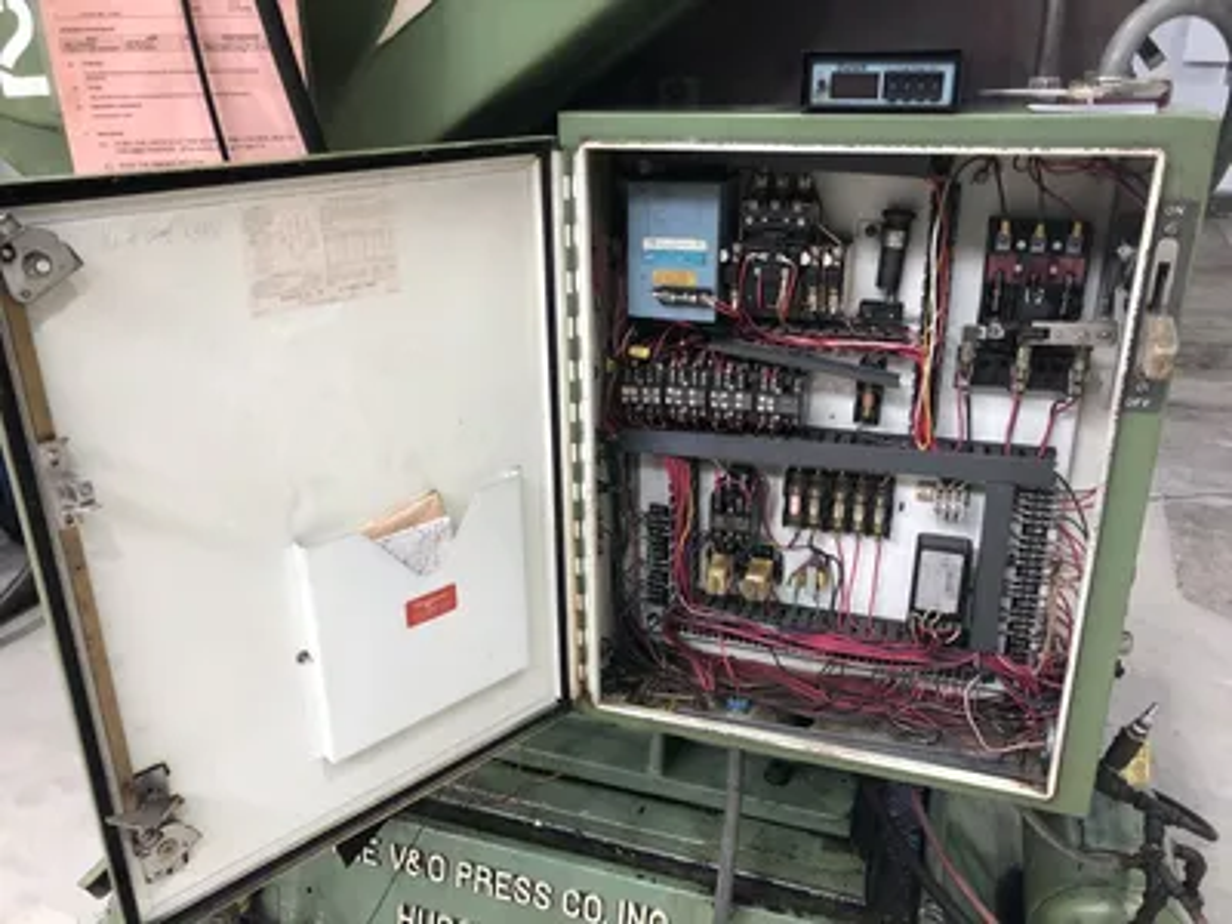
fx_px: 997
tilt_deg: -22.1
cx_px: 616
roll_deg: +0.6
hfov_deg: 63.4
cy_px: 462
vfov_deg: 49.7
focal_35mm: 28
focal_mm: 4
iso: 25
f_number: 1.8
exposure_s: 1/30
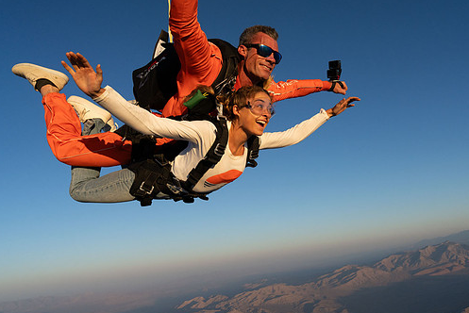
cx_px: 262
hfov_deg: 65.2
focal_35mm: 28
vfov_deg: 46.4
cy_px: 140
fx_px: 365
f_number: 9
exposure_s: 1/2000
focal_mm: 24
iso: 1250
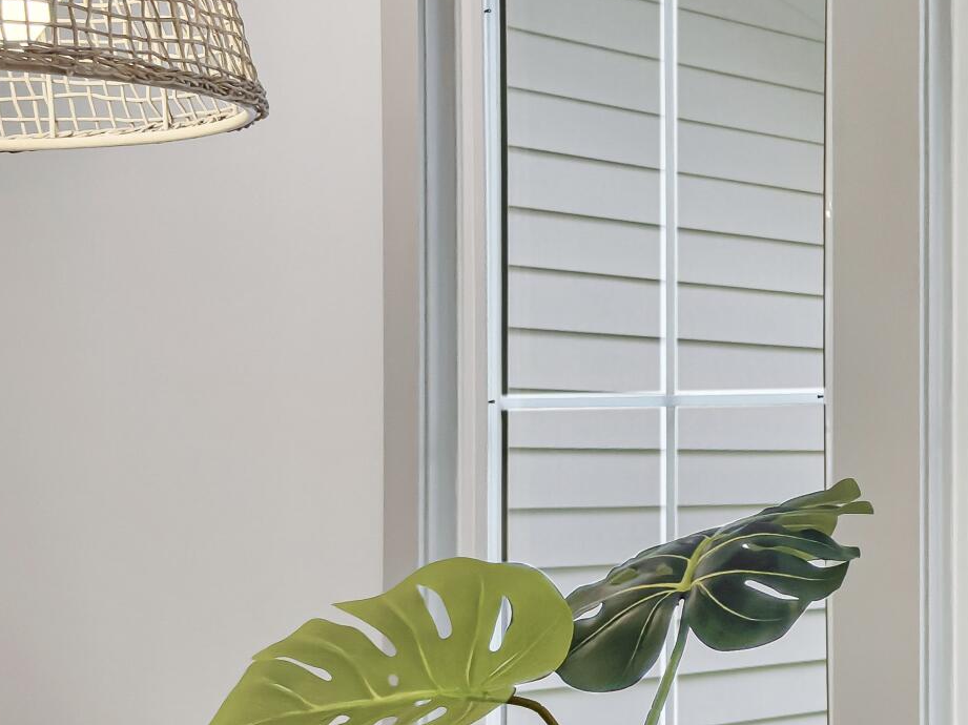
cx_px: 938
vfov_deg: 14.6
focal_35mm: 101
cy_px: 479
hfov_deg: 19.0
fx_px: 2823
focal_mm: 6.76
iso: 160
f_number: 1.8
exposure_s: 1/230
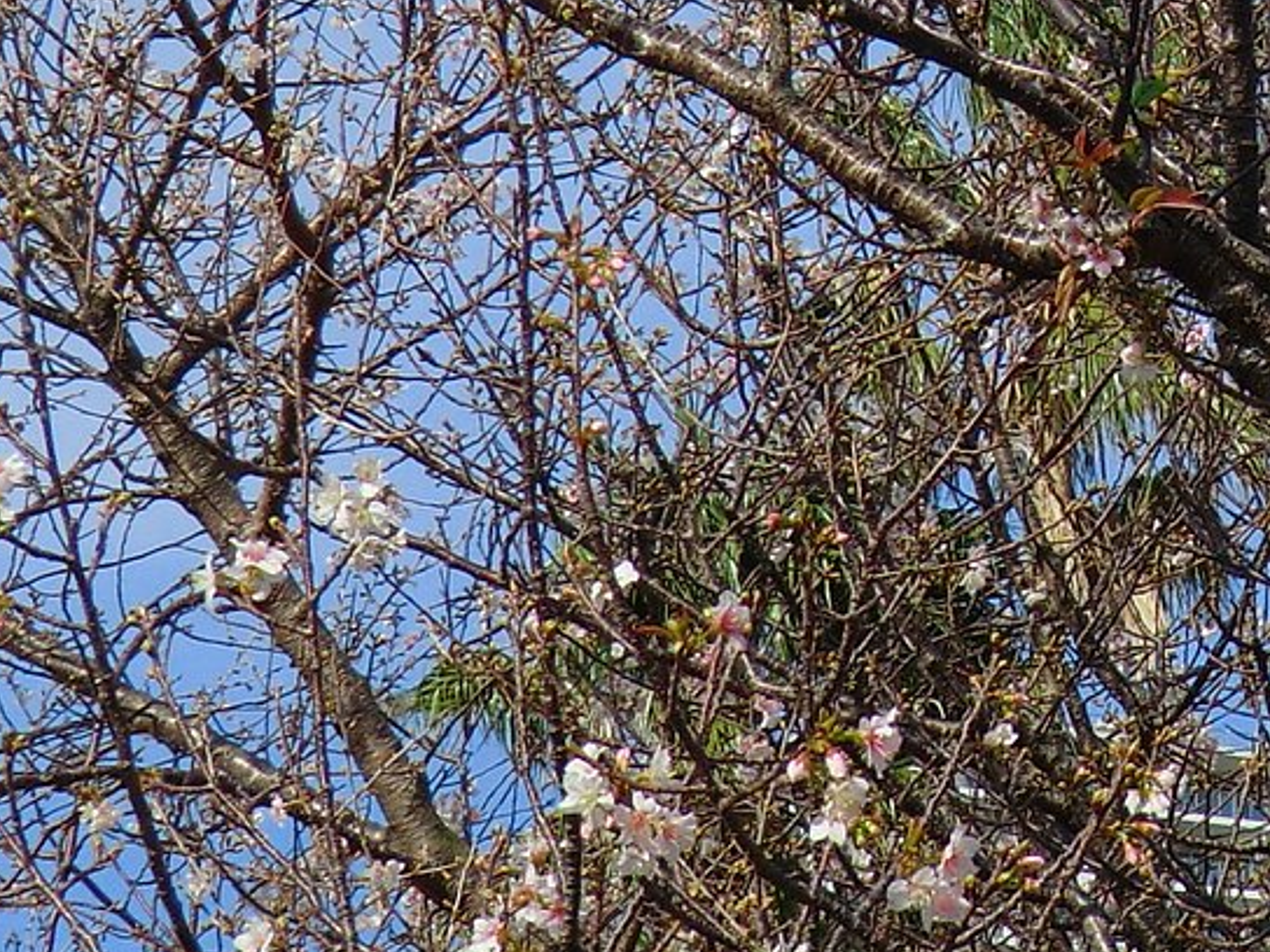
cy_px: 19
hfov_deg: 14.8
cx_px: 1609
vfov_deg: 11.5
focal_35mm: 128
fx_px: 4696
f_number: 3.6
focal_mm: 6.1
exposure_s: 1/800
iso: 64
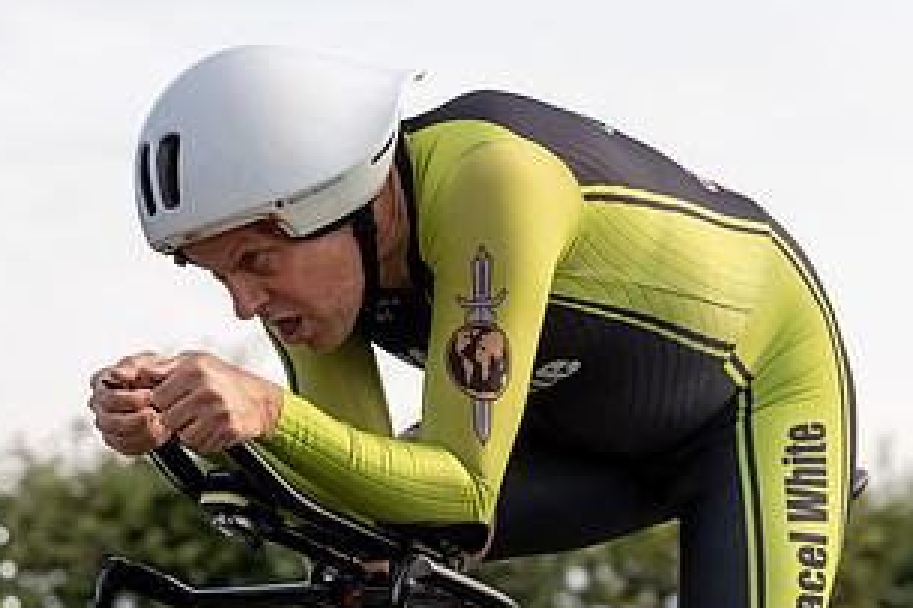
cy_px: 457
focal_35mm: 158
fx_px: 4005
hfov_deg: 13.0
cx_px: 204
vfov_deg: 8.7
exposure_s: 1/1000
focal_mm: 83
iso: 200
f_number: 4
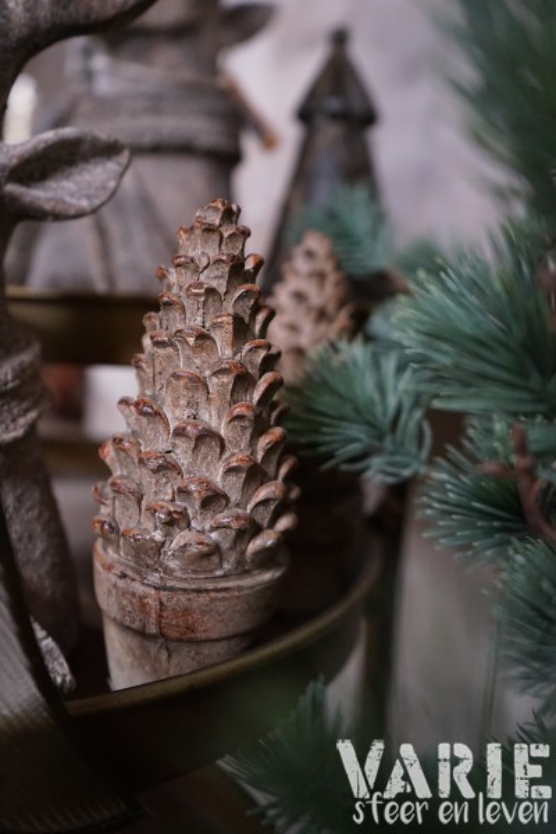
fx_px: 741
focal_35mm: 32
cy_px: 417
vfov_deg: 58.7
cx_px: 278
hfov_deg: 41.1
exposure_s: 1/60
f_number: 4
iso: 5000
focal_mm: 32
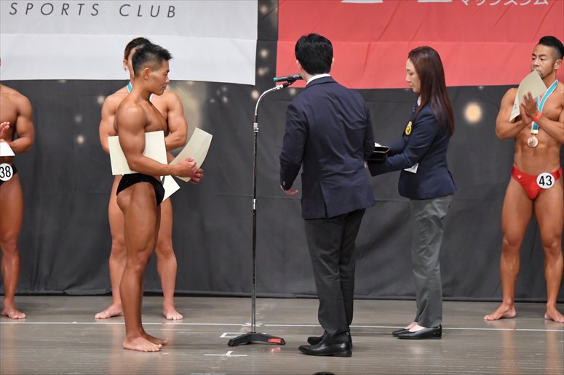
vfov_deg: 6.8
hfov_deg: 10.2
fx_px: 3163
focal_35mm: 202
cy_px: 188
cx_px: 282
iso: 6400
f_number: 5.6
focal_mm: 135
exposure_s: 1/400
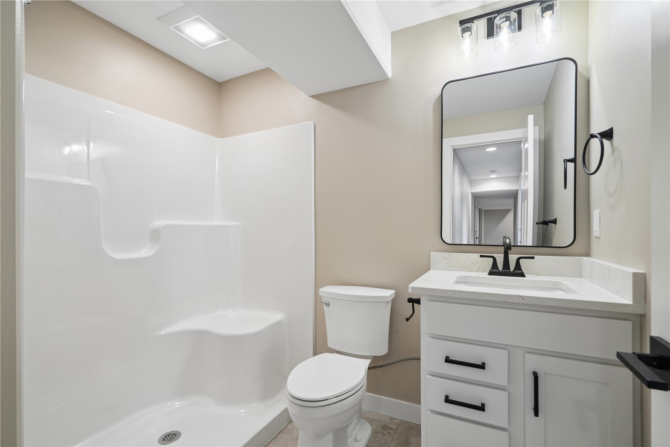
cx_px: 335
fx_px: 298
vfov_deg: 73.7
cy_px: 224
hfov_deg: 96.7
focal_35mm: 16
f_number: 10
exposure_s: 1/15
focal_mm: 16
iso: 400
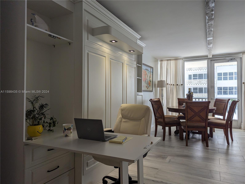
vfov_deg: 56.9
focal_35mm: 24
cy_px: 92
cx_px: 122
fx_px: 170
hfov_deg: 71.5
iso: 32
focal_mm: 6.81
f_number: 1.85
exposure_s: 1/210
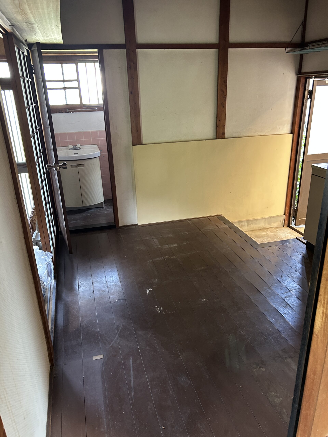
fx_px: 328
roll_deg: +1.0
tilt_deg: -22.0
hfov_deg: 53.1
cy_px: 218
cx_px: 164
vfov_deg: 67.3
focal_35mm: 26
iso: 250
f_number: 1.5
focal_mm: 5.7
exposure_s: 1/60
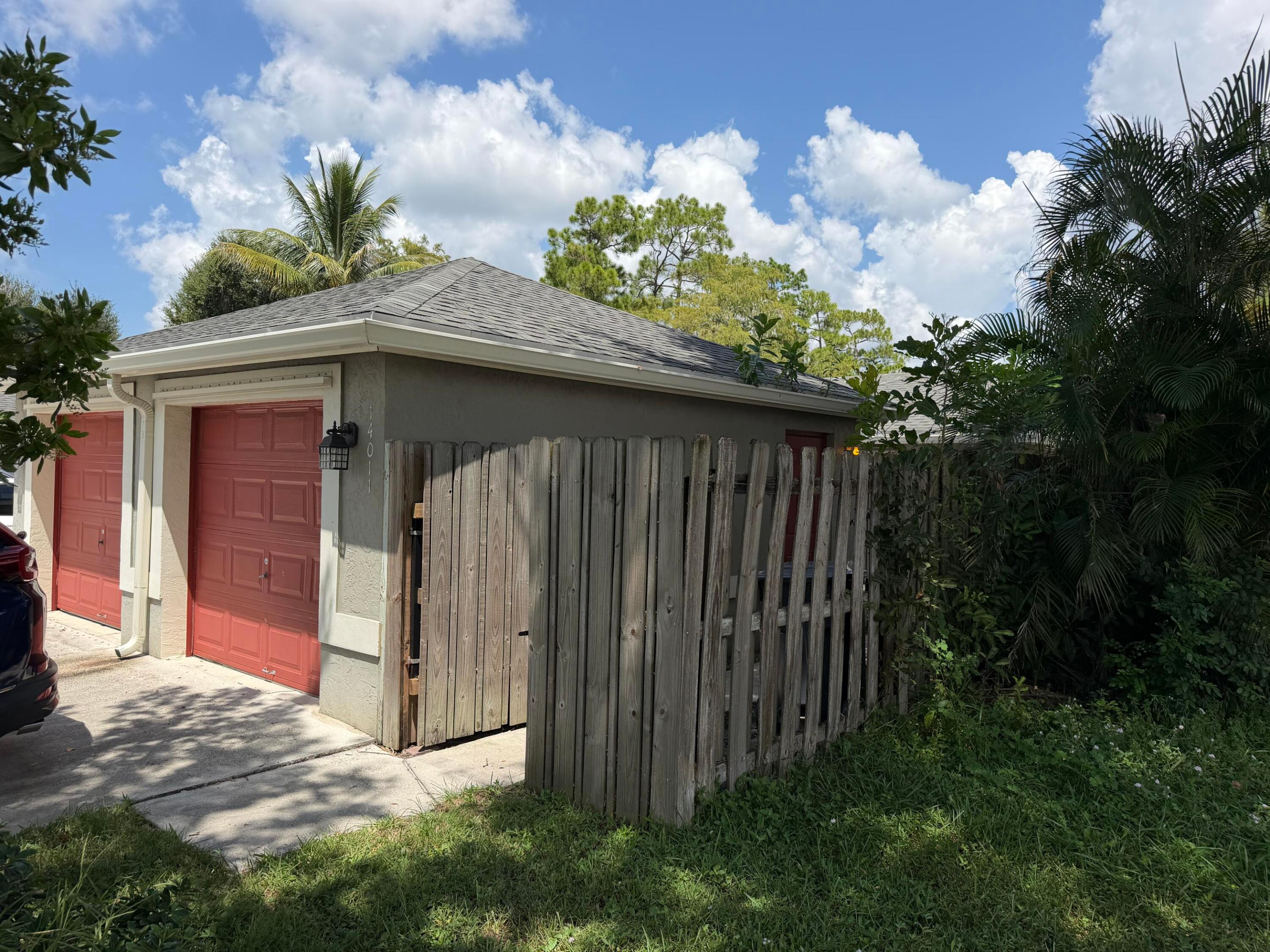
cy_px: 476
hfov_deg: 71.6
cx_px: 635
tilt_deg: +0.5
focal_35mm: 24
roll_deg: -1.2
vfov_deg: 56.8
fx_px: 881
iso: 80
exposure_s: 1/4673
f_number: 1.78
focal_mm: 6.76
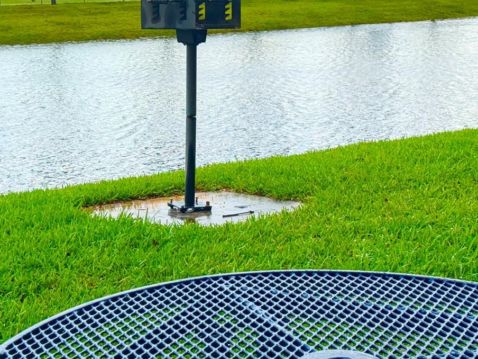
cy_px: 55
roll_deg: +1.5
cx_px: 190
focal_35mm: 85
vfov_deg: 17.2
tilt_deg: -4.7
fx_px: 1174
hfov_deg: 23.0
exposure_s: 1/1818
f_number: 1.78
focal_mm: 6.76
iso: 64
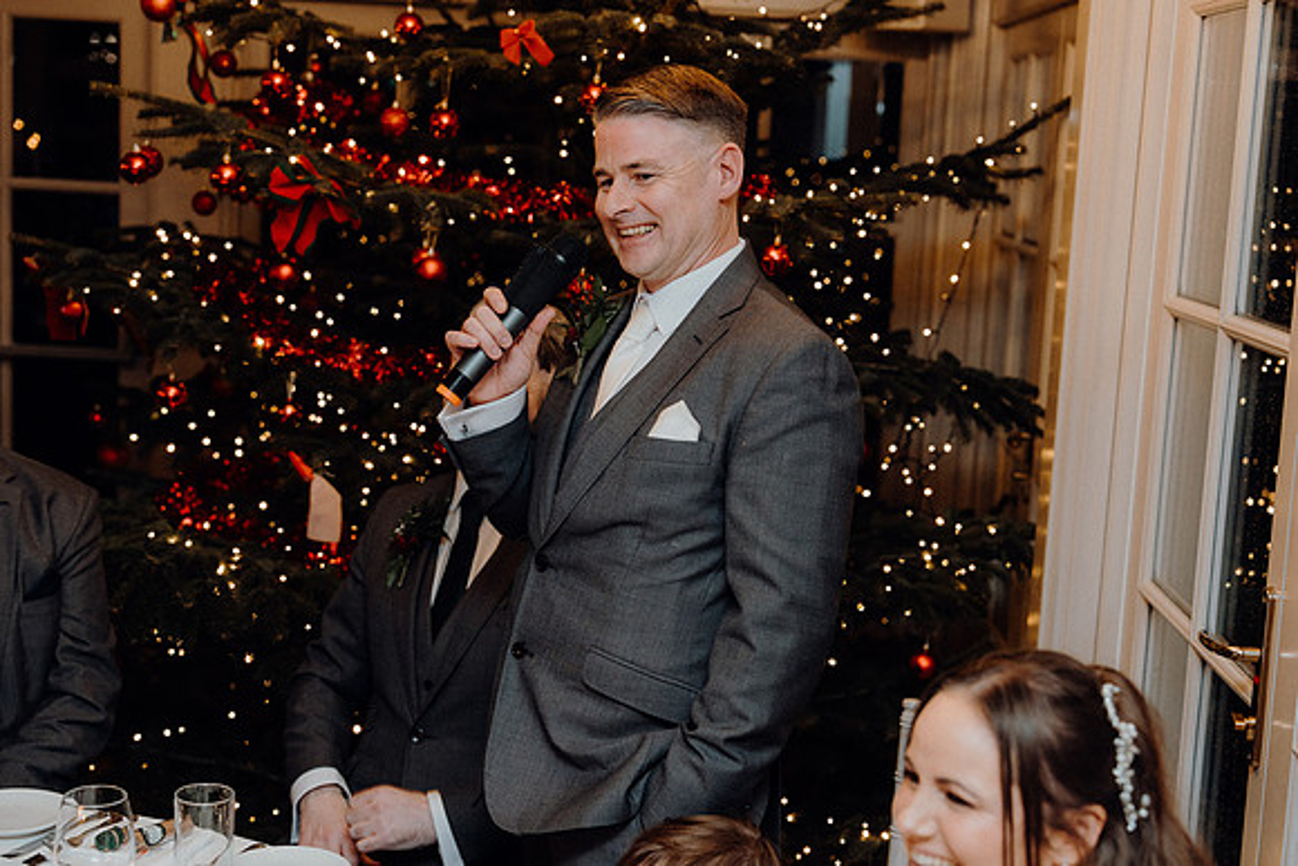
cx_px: 649
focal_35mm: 52
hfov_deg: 38.2
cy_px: 433
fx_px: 1875
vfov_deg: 26.0
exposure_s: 1/160
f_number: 3.5
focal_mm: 52
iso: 2500
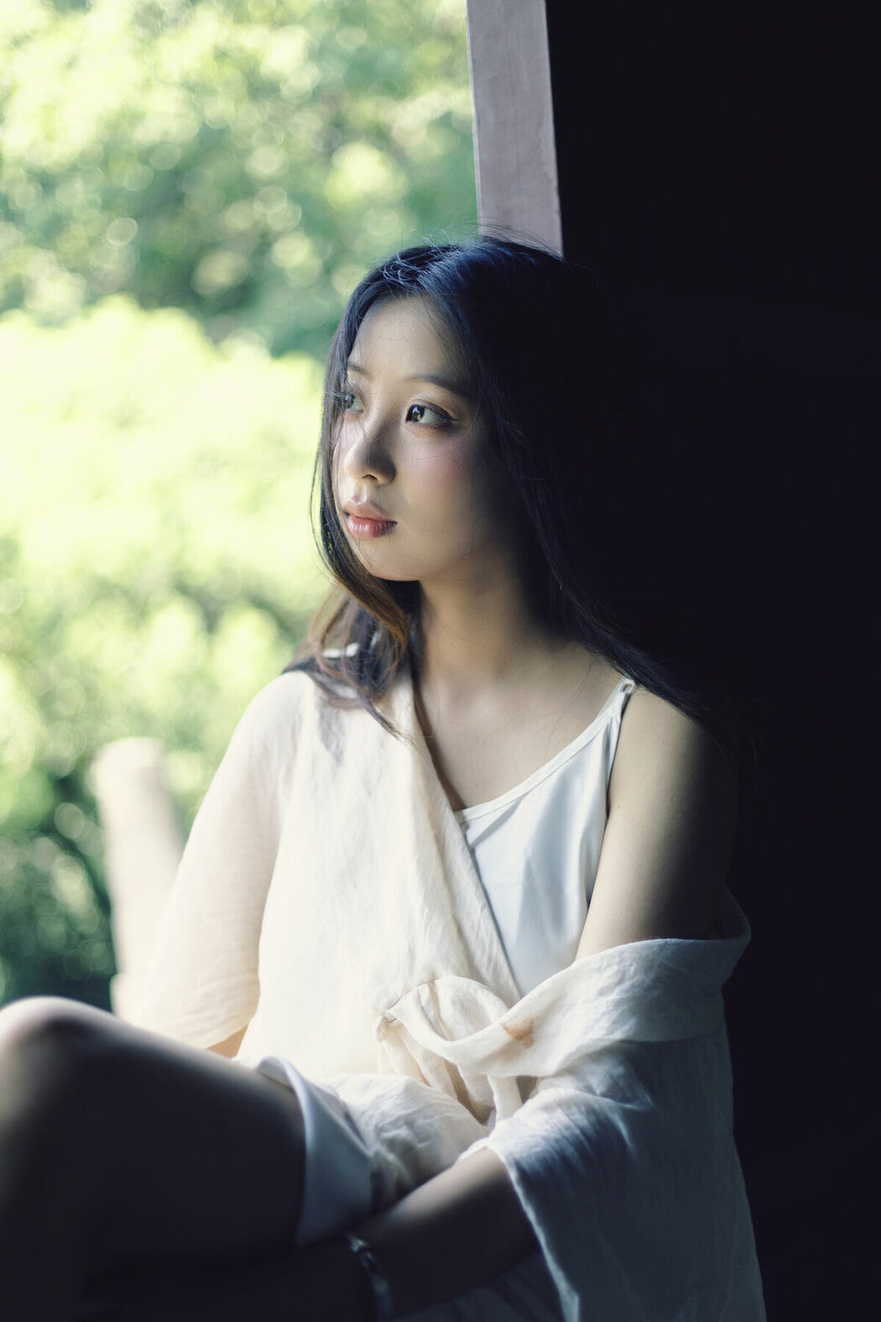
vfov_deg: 39.6
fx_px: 1835
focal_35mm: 50
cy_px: 661
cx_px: 440
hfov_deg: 27.0
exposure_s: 1/800
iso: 320
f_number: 1.8
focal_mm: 50
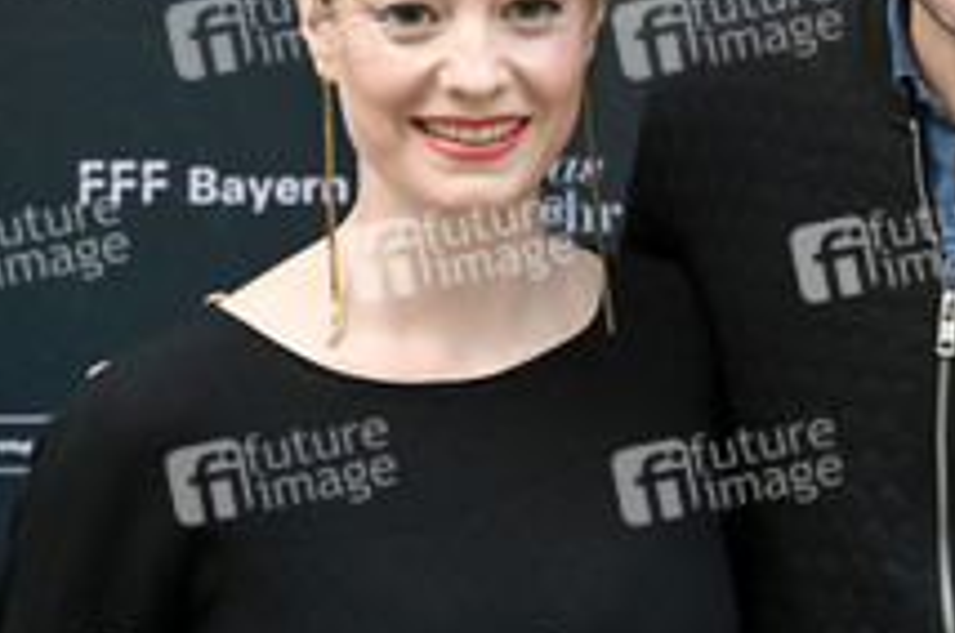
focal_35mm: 158
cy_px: 138
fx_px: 4185
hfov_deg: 12.9
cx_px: 788
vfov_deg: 8.6
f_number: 2.8
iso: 640
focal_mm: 75
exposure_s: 1/100
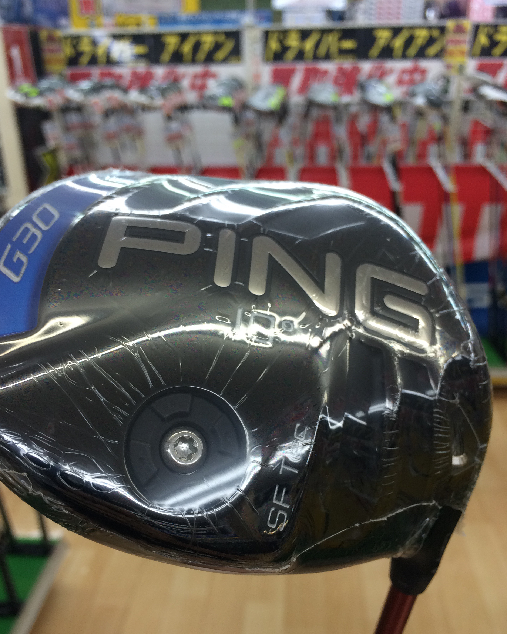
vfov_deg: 57.1
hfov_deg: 47.1
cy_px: 346
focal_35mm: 31
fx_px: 581
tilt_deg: -25.7
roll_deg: +2.0
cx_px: 251
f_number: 2.2
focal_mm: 4.15
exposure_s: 1/120
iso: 64
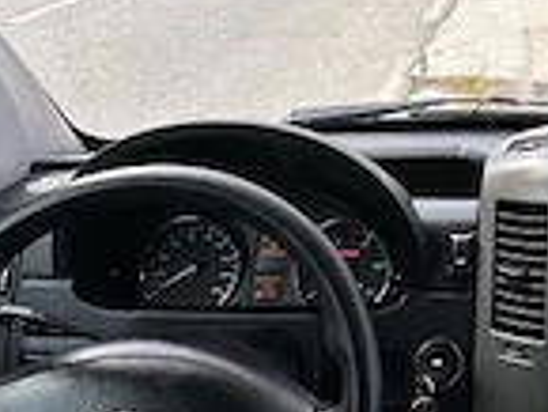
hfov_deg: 29.2
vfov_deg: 23.9
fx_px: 919
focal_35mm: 58
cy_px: -19
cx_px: 635
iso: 40
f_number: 2.2
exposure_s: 1/104
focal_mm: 2.22
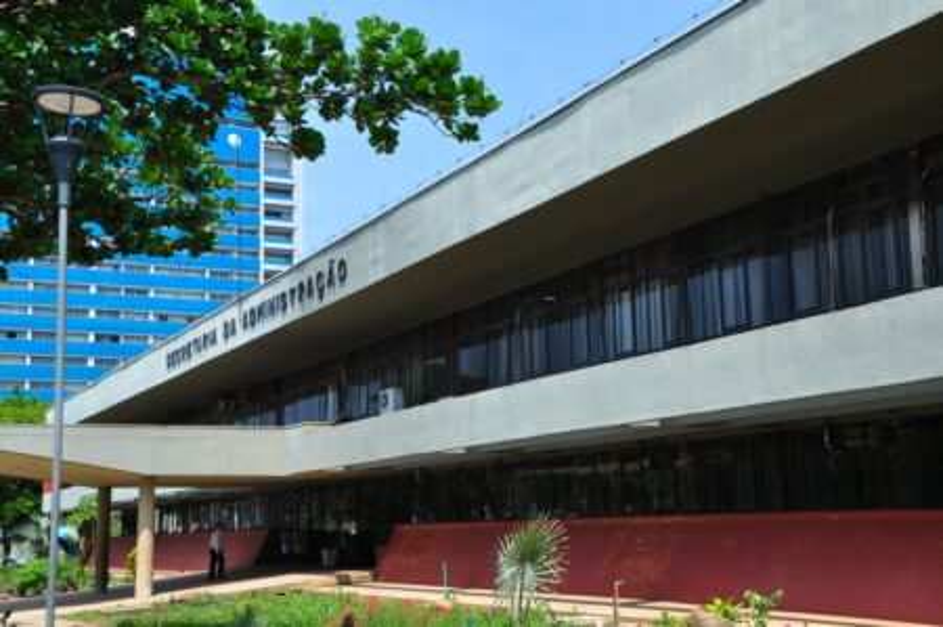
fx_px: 1256
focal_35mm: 48
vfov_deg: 28.0
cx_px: 472
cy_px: 314
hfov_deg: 41.2
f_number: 10
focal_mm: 32
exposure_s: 1/250
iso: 220
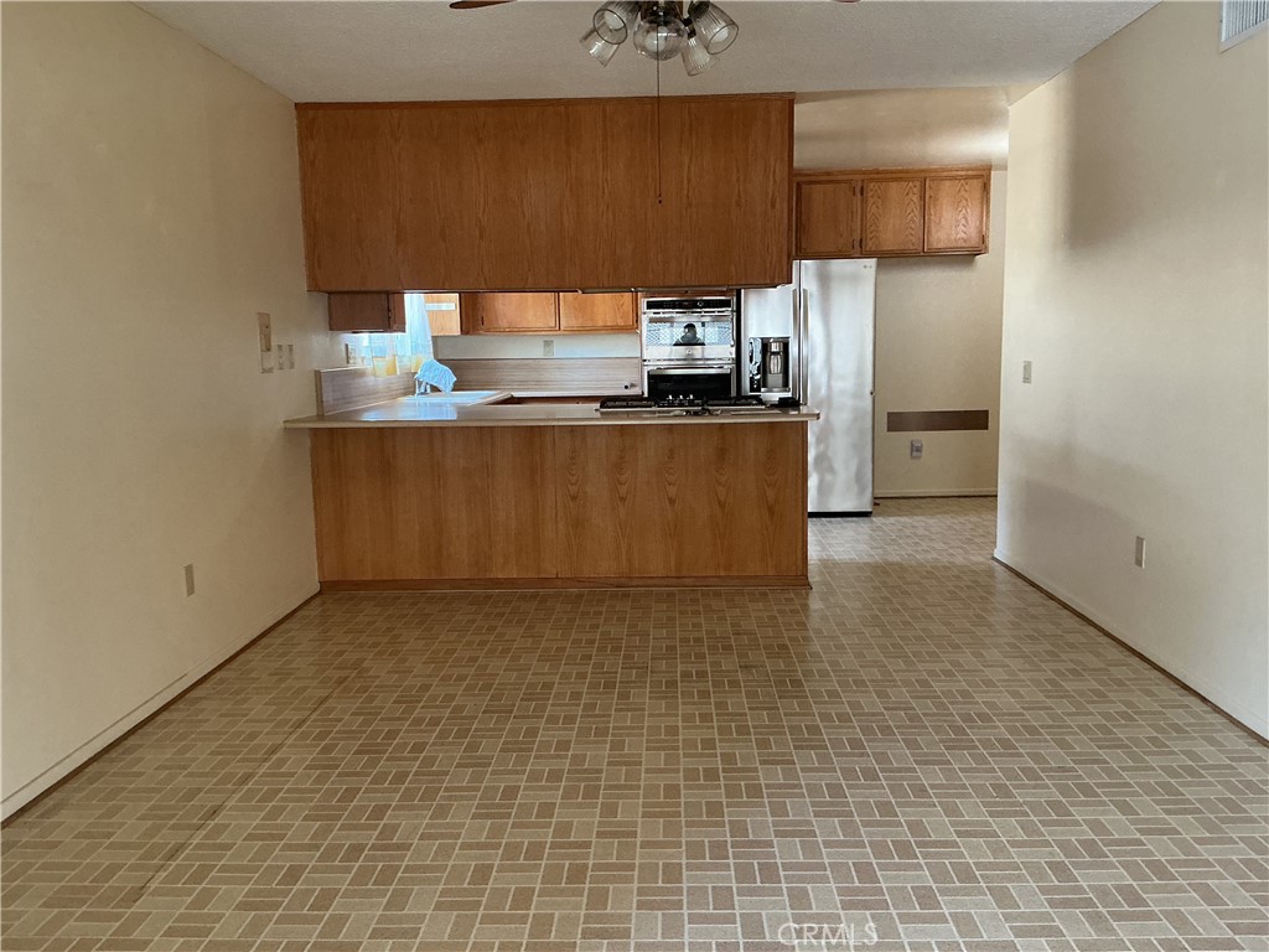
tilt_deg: -6.8
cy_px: 476
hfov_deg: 61.7
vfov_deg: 48.2
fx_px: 1063
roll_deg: +1.5
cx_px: 634
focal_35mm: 29
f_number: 1.8
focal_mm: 3
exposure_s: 1/50
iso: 125
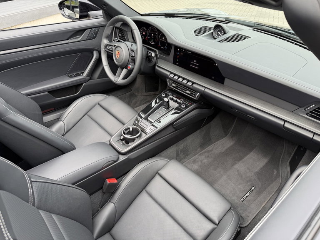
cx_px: 160
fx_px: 222
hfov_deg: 71.6
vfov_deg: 56.8
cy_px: 120
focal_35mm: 24
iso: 64
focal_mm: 6.76
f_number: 1.78
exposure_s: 1/283
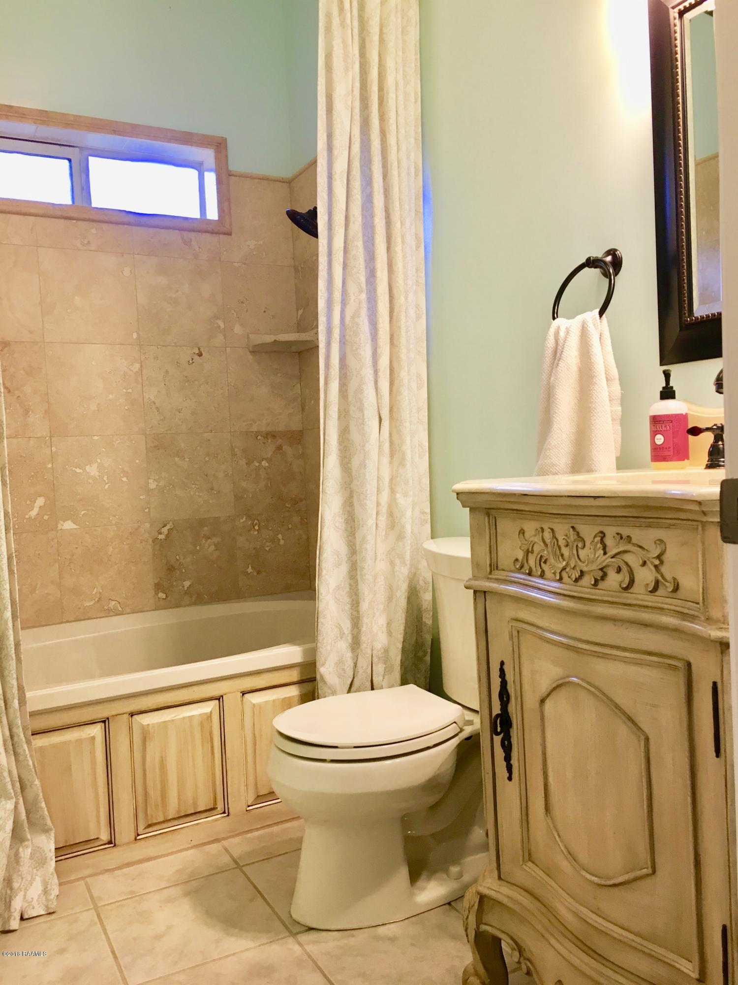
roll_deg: +3.0
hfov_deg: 48.2
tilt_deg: -2.1
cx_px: 369
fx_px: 824
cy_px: 492
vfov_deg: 61.7
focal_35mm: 29
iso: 64
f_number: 2.2
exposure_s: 1/30
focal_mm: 4.15
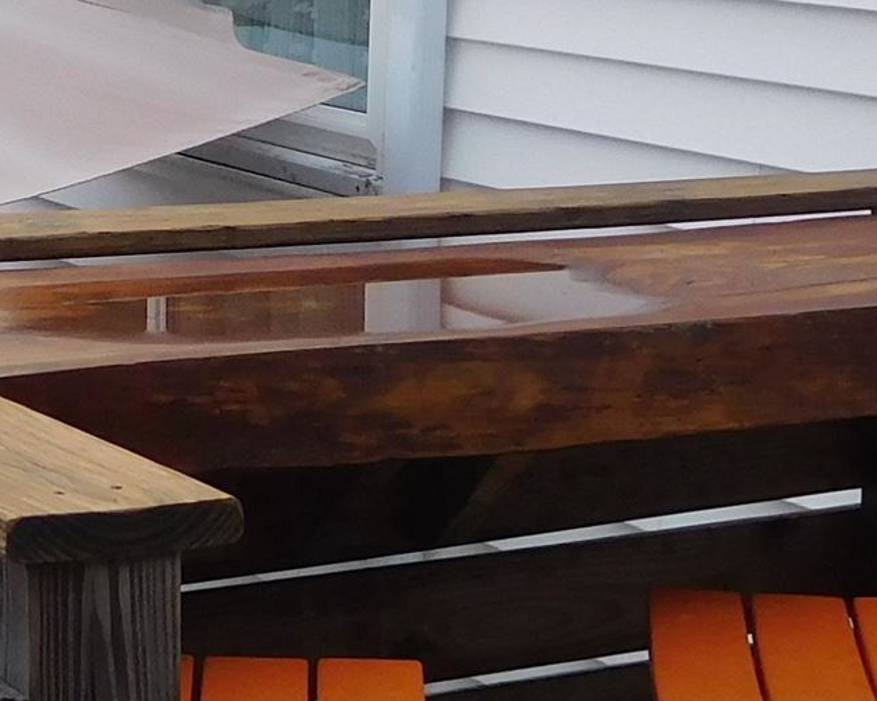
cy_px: 192
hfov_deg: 16.7
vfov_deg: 13.4
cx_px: 250
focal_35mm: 115
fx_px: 2984
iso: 125
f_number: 3.4
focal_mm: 4.5
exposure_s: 1/1000
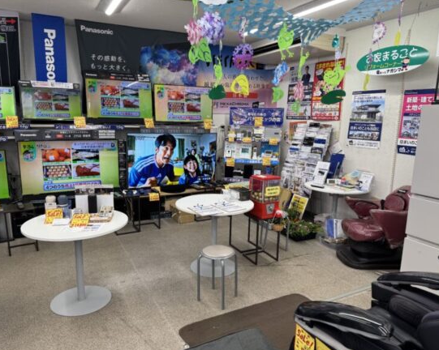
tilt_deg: -11.0
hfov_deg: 66.1
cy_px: 181
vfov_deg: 54.9
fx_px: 338
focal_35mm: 26
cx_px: 213
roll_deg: -0.4
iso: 64
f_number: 1.78
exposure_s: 1/120
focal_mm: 6.76
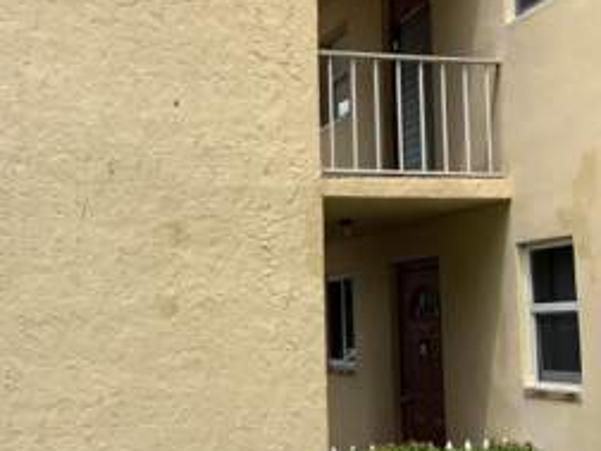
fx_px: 1024
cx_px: 229
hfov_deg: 32.6
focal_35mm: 59
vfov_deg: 24.8
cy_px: 187
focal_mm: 3.3
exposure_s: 1/947
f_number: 2.4
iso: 25
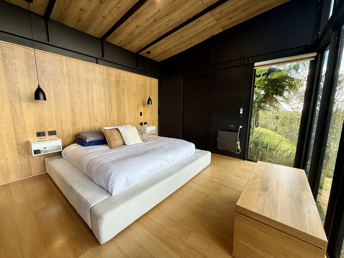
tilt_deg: -8.4
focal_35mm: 14
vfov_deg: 85.7
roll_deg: +0.0
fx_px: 139
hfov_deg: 102.1
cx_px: 172
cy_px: 129
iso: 50
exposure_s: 1/99
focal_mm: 2.22
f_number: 2.2
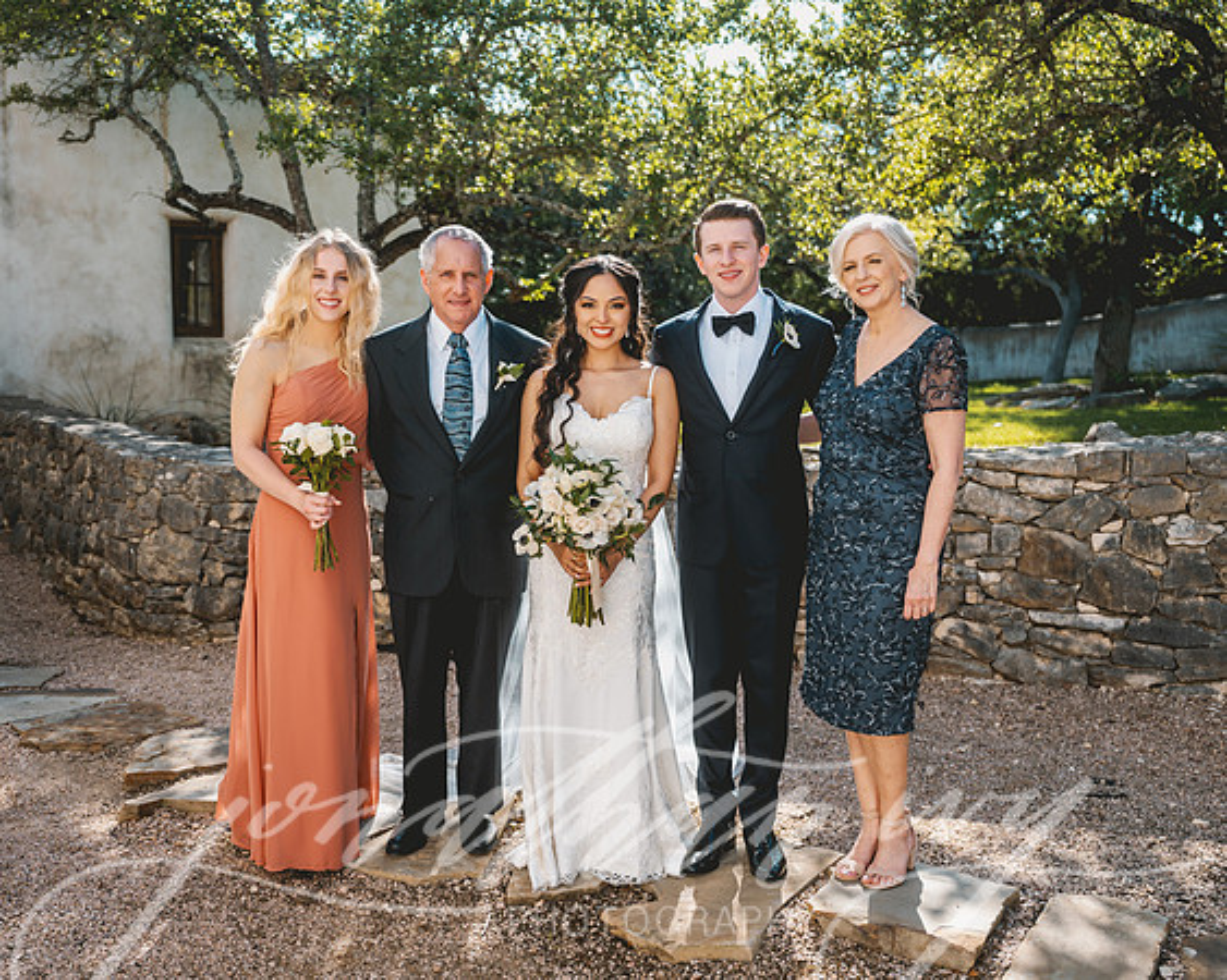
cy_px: 490
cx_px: 614
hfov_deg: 47.0
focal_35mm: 39
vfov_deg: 38.3
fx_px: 1412
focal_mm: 34.5
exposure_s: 1/800
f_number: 2.8
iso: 80
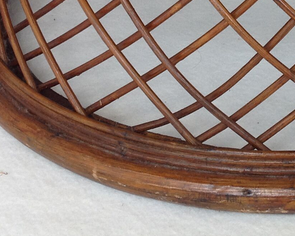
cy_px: -62
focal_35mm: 108
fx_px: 943
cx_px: 259
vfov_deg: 13.8
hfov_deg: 17.5
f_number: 2.4
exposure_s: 1/189
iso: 80
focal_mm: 4.28
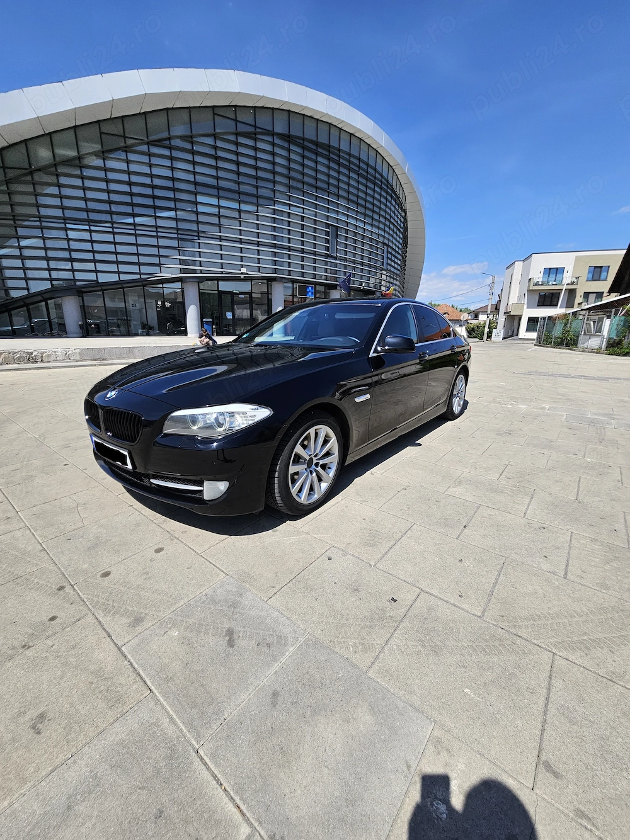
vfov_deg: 106.2
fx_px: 316
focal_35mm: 13
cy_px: 420
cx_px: 315
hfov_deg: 89.9
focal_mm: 2.2
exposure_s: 1/2790
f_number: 2.2
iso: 50
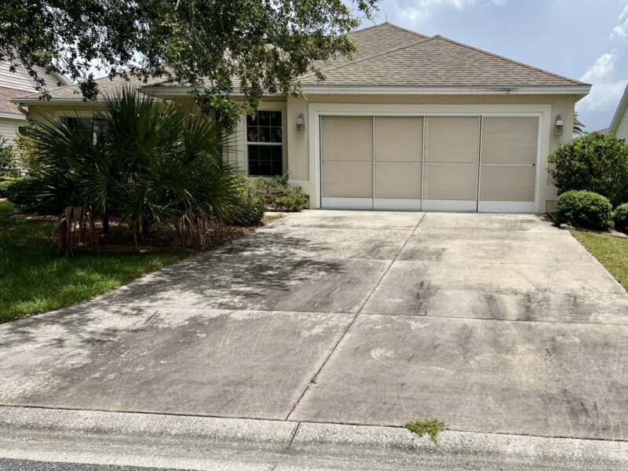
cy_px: 236
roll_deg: -0.8
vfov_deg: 53.1
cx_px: 314
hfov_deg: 67.3
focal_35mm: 26
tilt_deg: -8.6
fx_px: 472
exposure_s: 1/6993
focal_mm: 5.7
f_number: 1.5
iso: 50
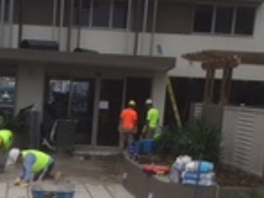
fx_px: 953
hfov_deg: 15.6
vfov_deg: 11.2
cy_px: 326
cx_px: 21
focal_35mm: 125
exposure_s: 1/662
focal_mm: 4.15
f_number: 2.2
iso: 32
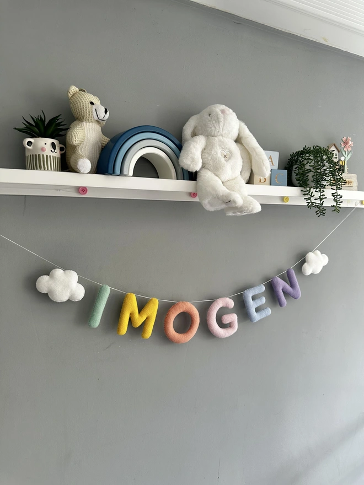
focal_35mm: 24
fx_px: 336
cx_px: 182
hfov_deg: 56.8
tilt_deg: +0.0
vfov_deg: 71.6
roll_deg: +0.7
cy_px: 242
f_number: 1.78
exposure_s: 1/121
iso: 125
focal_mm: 6.86
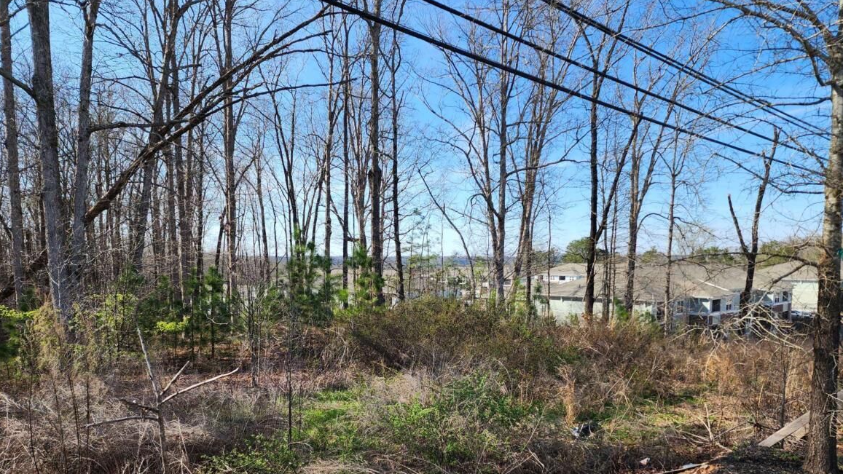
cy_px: 312
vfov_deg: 43.8
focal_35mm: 26
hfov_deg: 71.9
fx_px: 581
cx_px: 436
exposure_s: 1/525
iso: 12
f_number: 1.8
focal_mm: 6.4
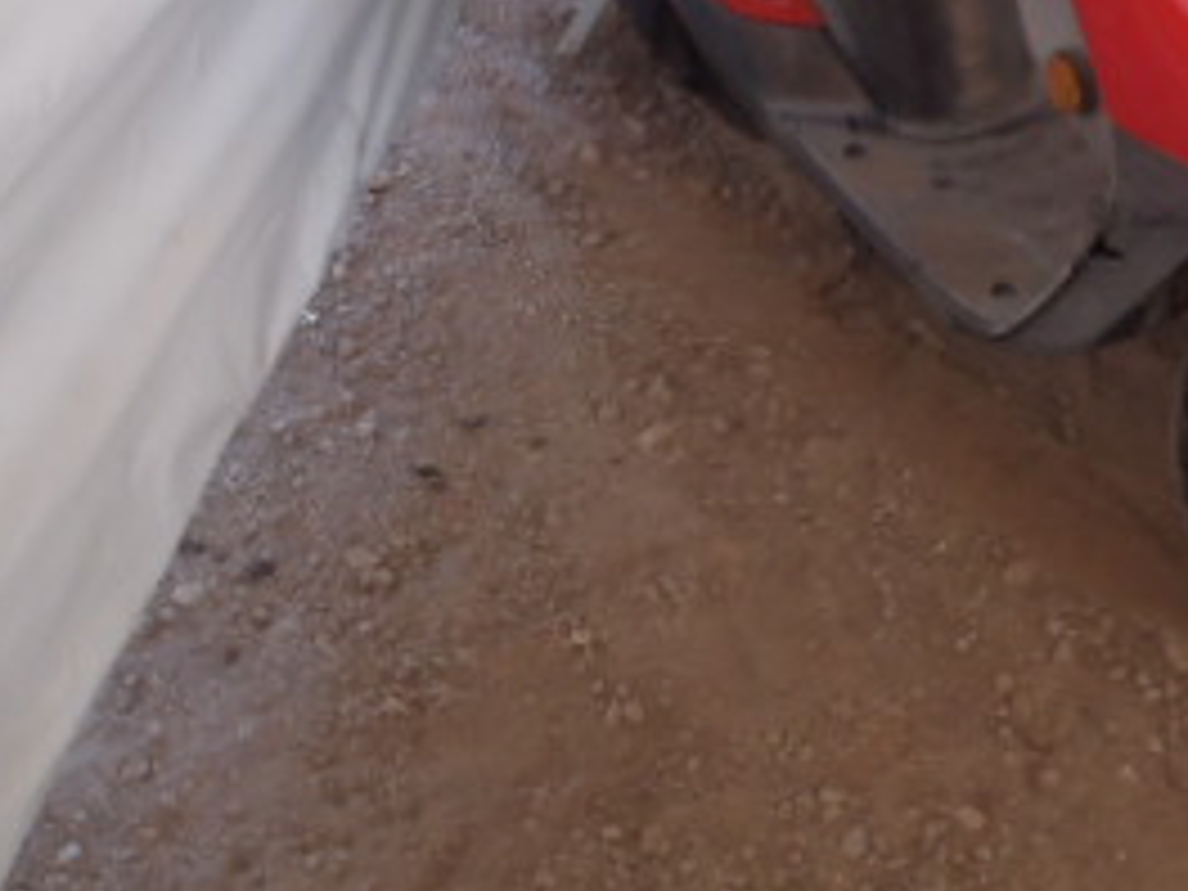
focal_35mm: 68
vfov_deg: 20.9
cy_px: -4
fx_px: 2334
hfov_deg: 28.0
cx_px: 945
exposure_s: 1/40
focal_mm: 5
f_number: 3.5
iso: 100
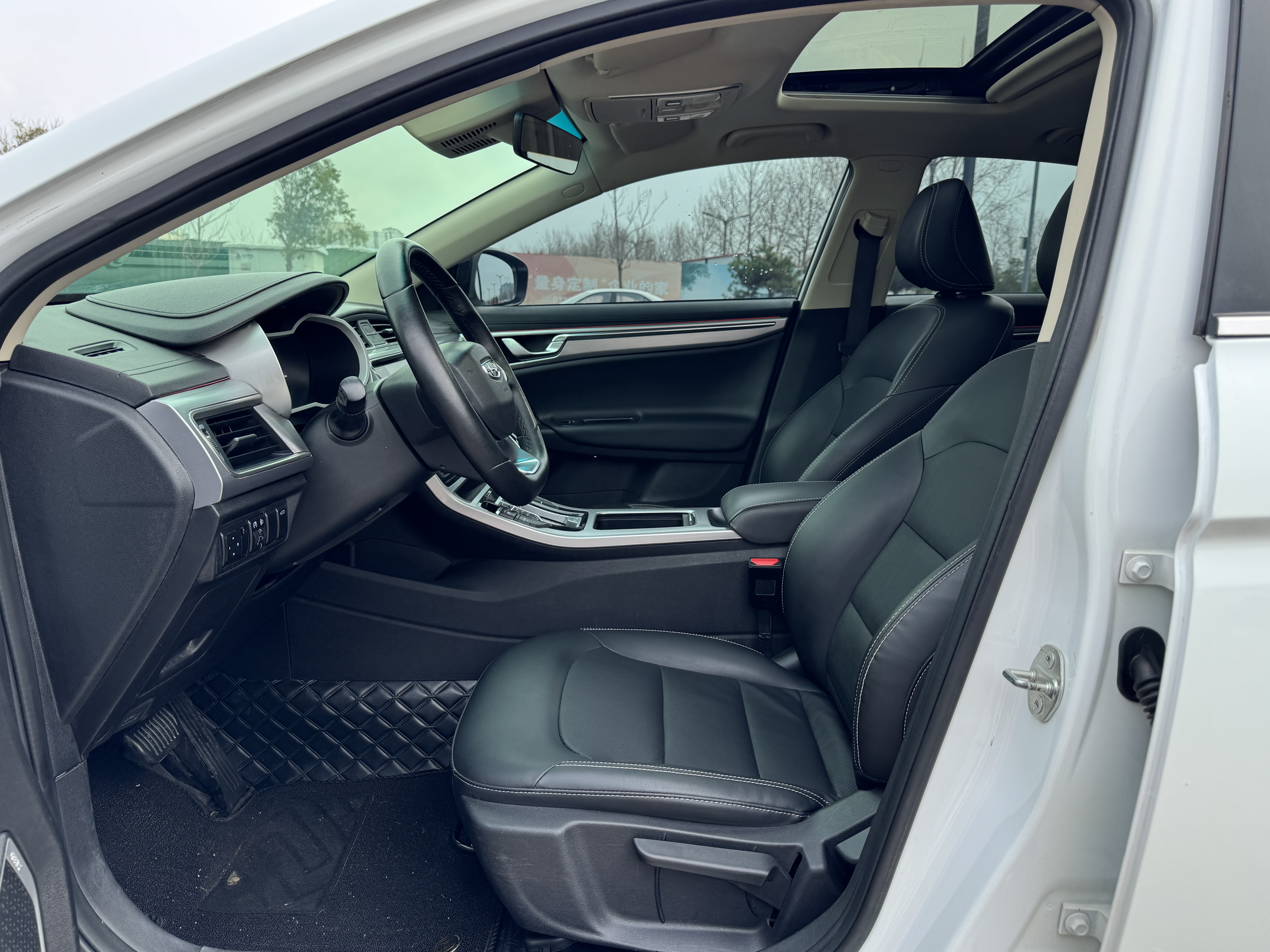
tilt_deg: -10.5
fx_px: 917
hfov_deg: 69.4
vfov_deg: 54.9
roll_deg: -1.7
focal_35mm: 25
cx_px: 649
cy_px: 476
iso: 80
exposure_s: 1/980
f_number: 1.78
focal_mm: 6.76
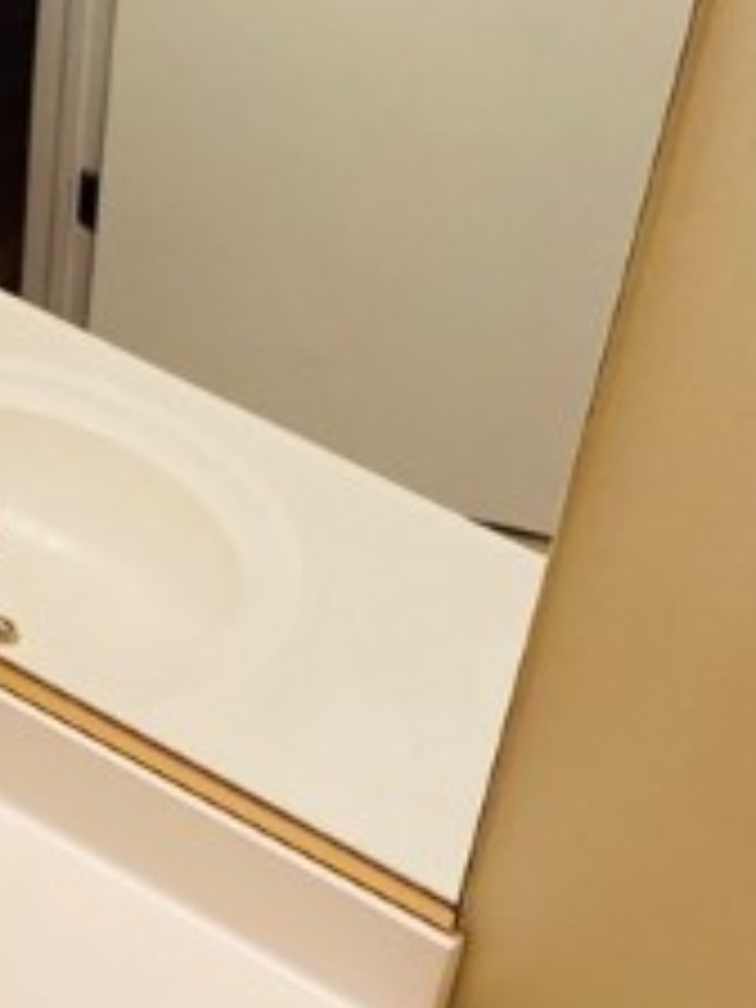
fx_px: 2592
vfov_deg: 21.5
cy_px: 922
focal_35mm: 89
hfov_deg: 16.3
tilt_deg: -46.1
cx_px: 50
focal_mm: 4.25
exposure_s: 1/120
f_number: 1.8
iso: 125
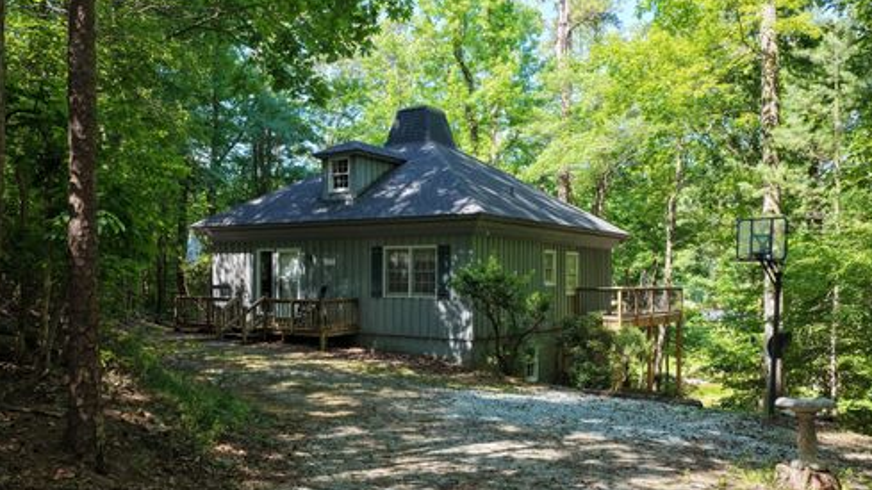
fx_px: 694
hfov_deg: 64.3
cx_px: 437
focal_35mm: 30
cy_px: 281
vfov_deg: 38.9
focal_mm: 14.45
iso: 400
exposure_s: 1/320
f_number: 2.8
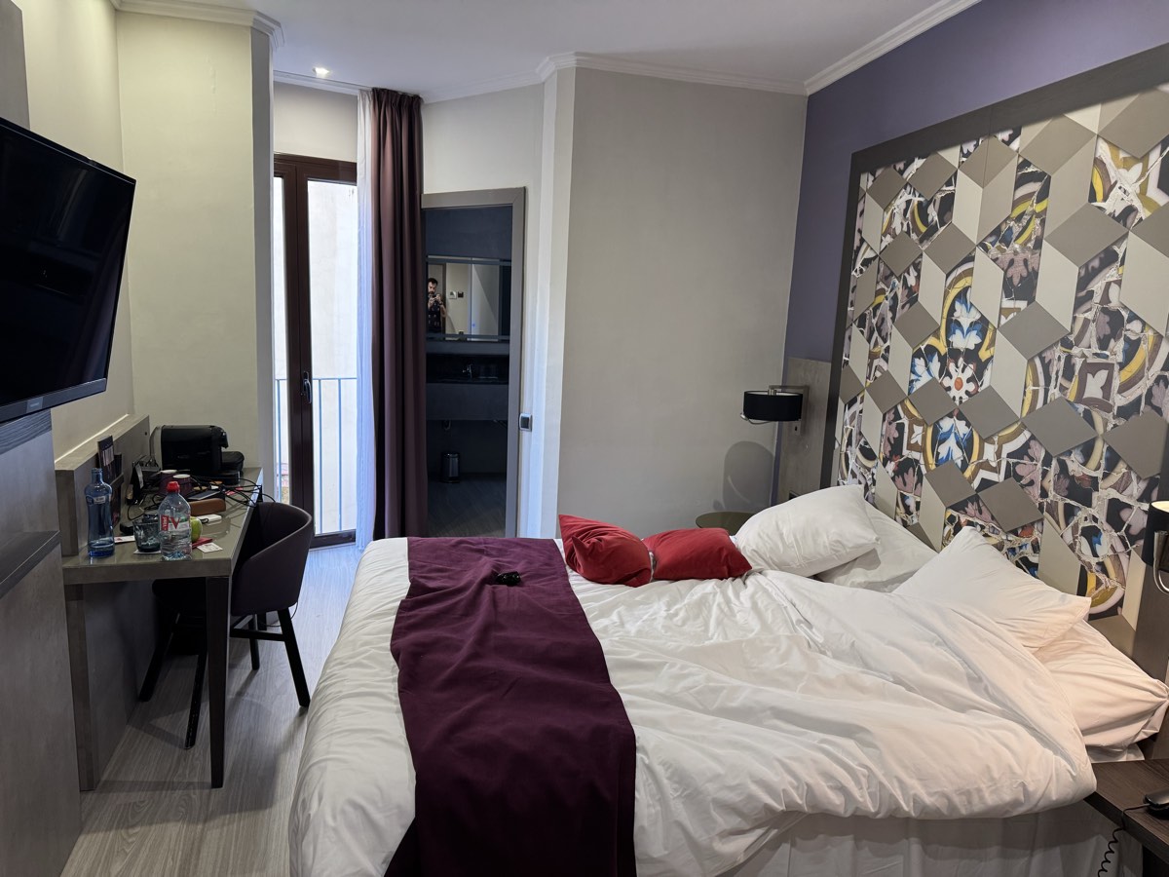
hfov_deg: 71.6
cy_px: 438
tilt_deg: -9.4
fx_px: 810
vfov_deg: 56.8
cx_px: 584
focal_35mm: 24
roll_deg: -2.0
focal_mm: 6.76
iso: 200
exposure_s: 1/100
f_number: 1.78
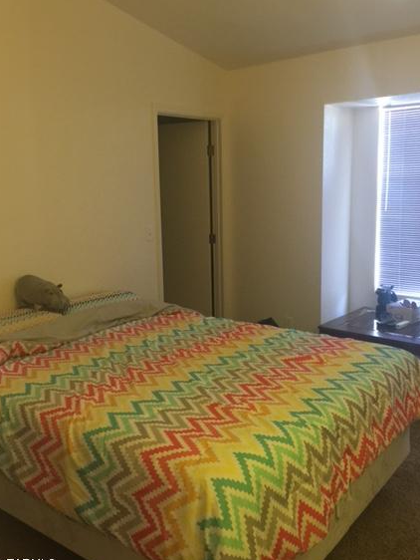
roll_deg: +0.7
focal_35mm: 33
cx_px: 200
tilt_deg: -8.9
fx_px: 533
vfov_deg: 55.3
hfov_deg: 43.0
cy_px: 269
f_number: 2.2
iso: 100
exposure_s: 1/8
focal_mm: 4.15
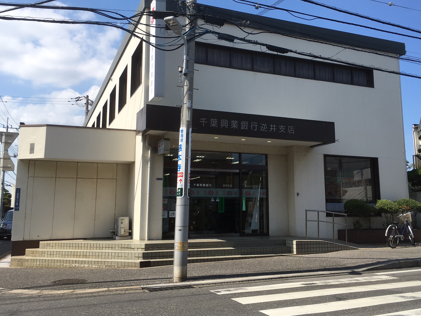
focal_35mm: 34
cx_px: 223
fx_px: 414
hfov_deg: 53.9
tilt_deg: +7.7
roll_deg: -1.2
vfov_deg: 41.8
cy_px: 144
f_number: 2.2
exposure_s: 1/1282
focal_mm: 4.15
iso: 25
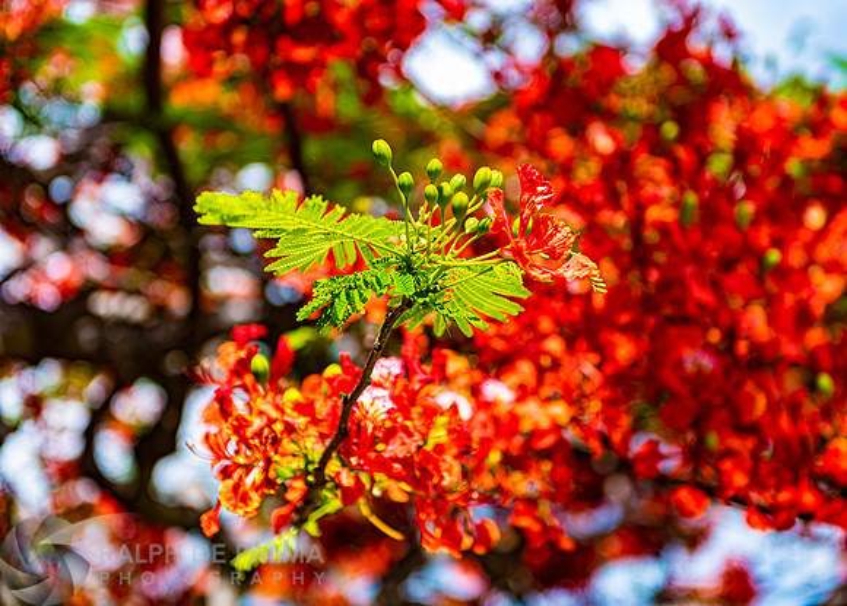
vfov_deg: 18.0
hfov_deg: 24.9
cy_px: 277
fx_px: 1917
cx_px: 493
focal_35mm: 80
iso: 64
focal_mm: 70
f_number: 2.8
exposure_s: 1/640
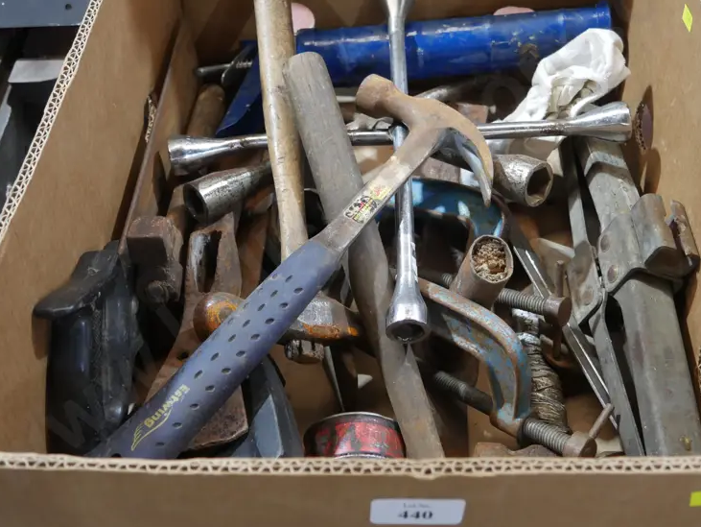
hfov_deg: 44.7
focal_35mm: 42
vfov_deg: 34.1
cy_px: 185
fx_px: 851
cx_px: 389
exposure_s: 1/60
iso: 1000
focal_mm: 15
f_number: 3.6
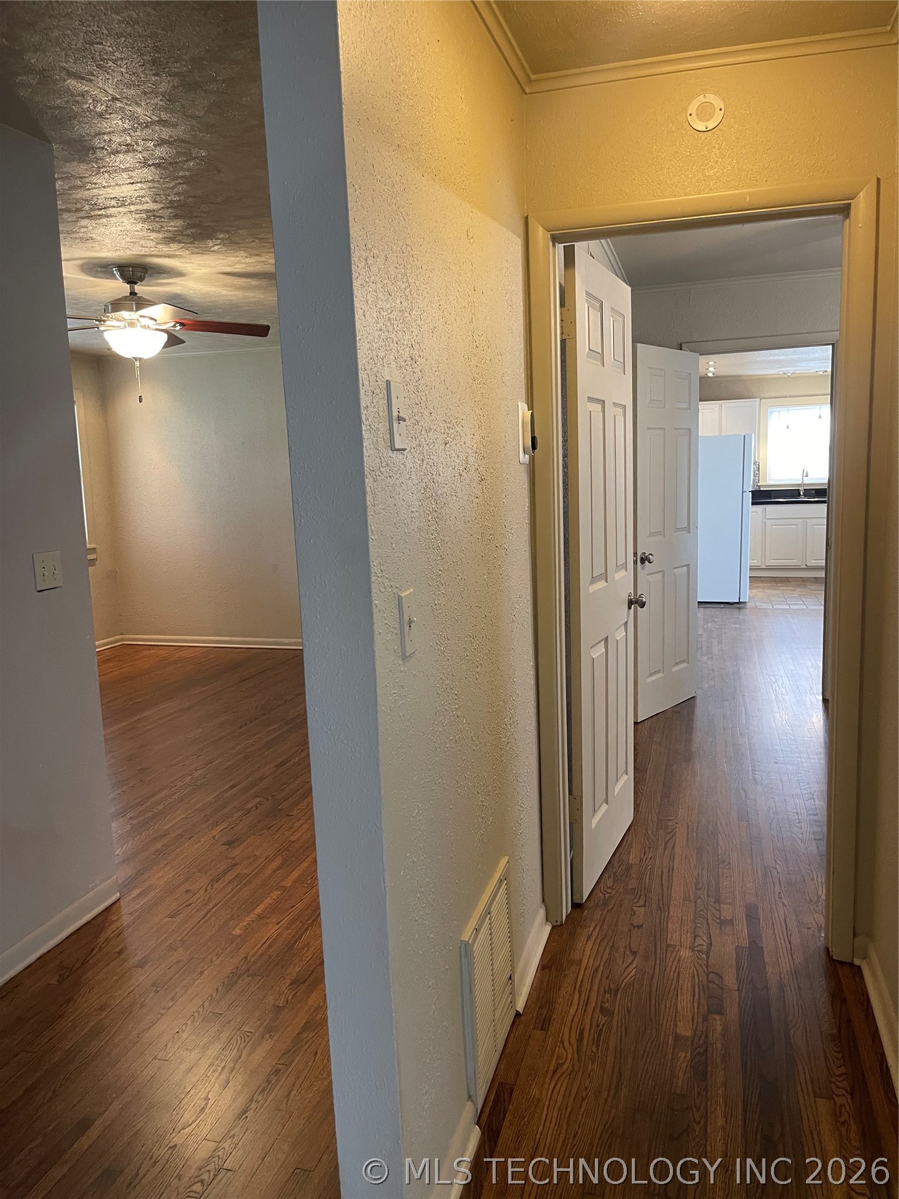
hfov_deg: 54.9
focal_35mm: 25
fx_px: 866
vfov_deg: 69.4
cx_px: 450
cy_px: 600
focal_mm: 5.1
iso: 320
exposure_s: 1/60
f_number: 1.6
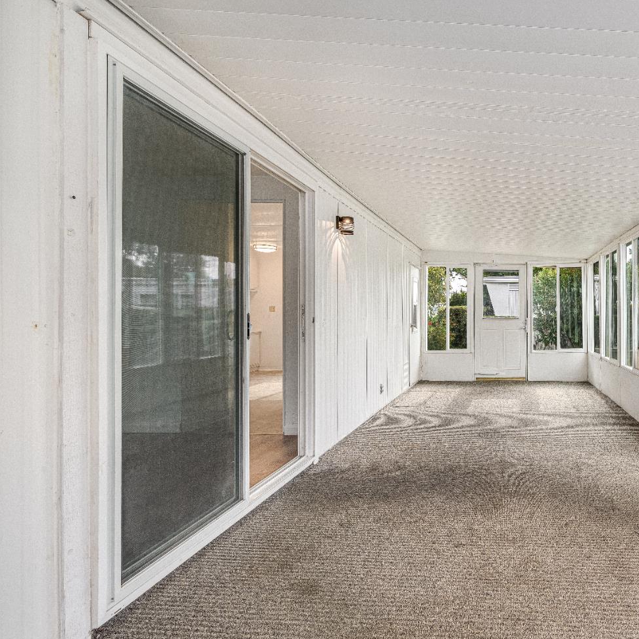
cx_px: 492
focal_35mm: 21
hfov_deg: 66.8
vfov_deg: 72.1
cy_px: 317
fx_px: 439
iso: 400
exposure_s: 1/125
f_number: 11
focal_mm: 16
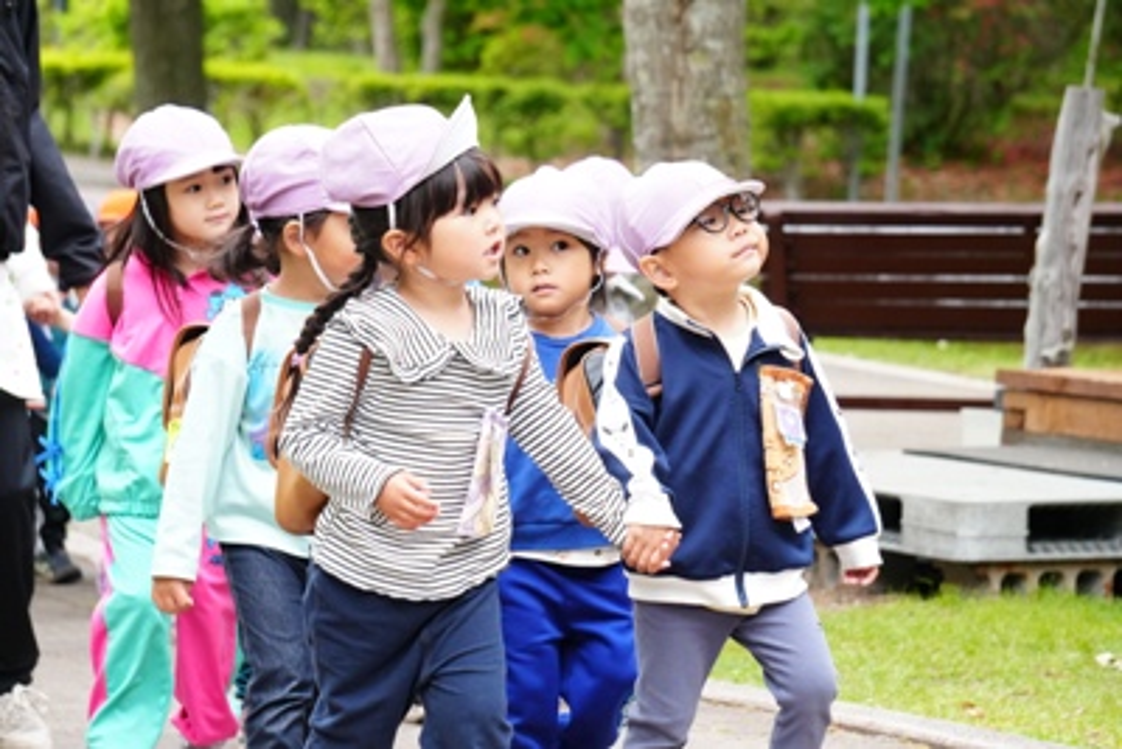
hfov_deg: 12.9
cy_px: 374
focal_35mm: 159
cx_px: 561
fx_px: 4957
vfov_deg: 8.6
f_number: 6.3
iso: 2000
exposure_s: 1/500
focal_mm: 106
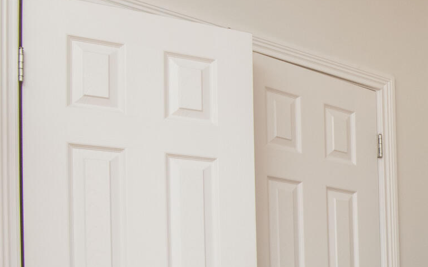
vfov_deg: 18.9
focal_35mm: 64
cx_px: 655
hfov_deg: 24.3
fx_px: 747
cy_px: 341
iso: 400
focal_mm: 16
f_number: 10
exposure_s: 1/60
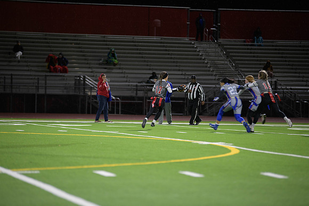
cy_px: 103
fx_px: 1417
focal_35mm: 165
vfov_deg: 8.3
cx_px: 154
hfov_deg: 12.4
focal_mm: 165
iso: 1100
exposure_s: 1/200
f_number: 2.8
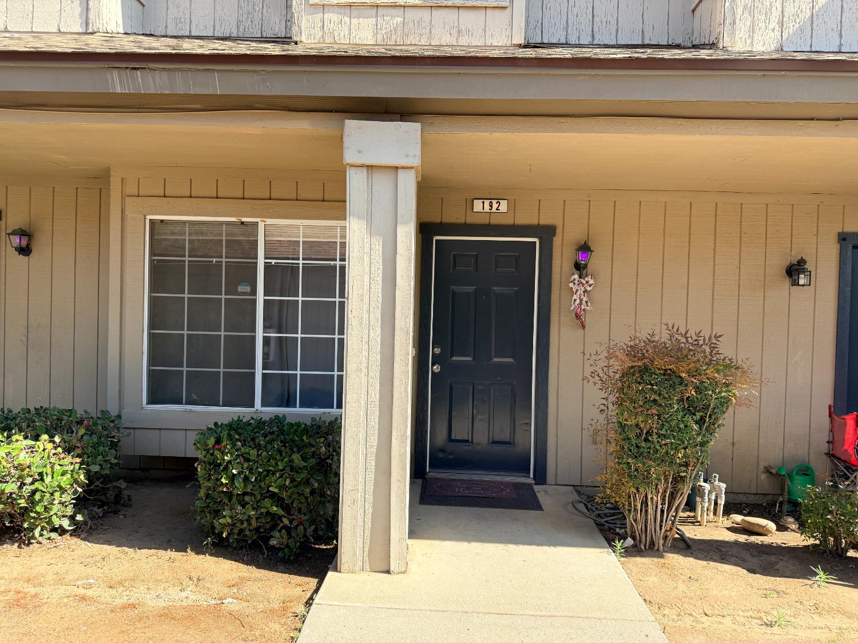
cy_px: 322
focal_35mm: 24
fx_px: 595
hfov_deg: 71.6
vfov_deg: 56.8
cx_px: 429
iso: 100
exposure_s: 1/1106
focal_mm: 6.76
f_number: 1.78
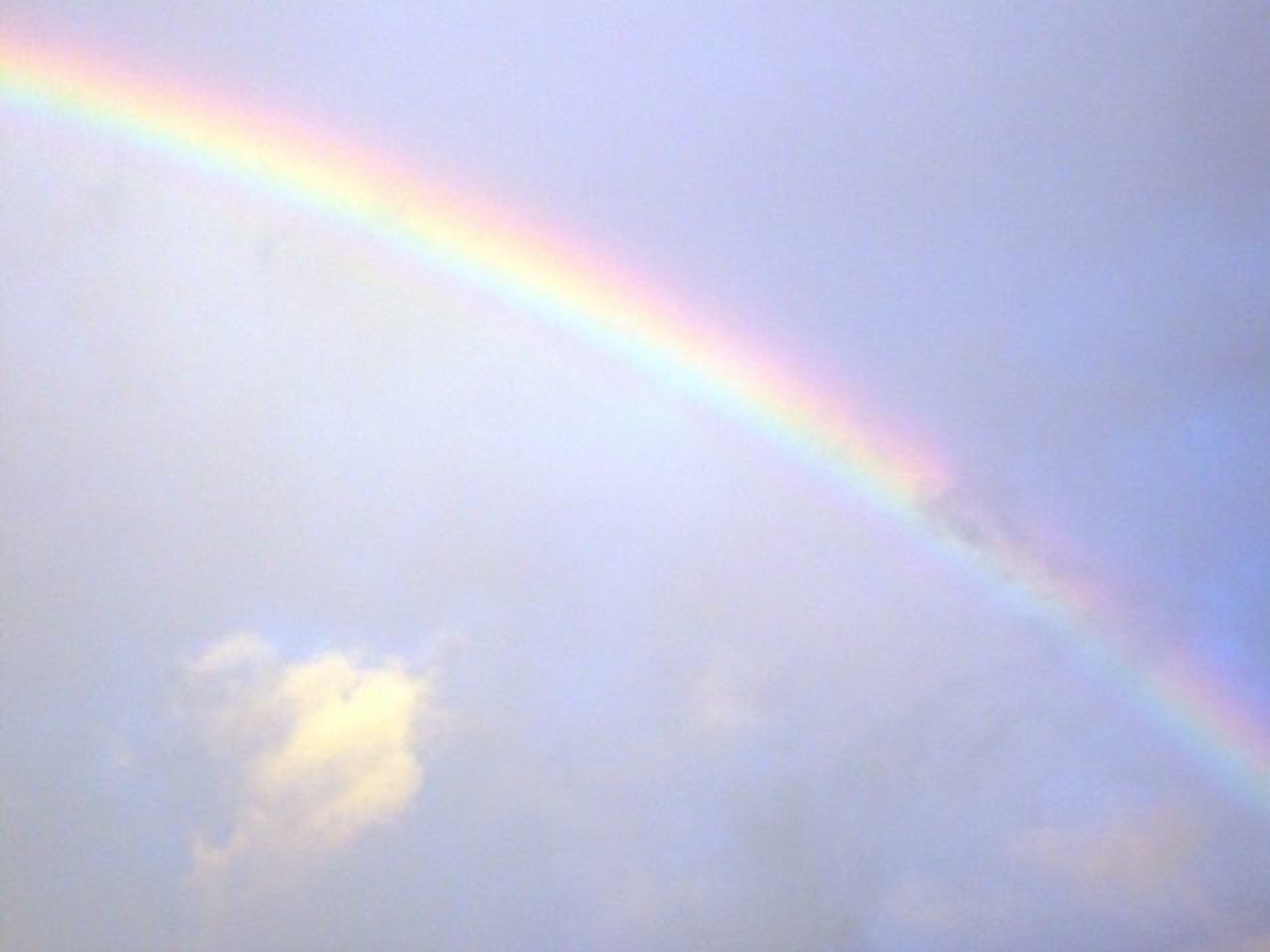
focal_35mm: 100
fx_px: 3669
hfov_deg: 19.6
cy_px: 476
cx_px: 635
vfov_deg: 14.8
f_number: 5.6
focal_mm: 16.4
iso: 100
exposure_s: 1/60
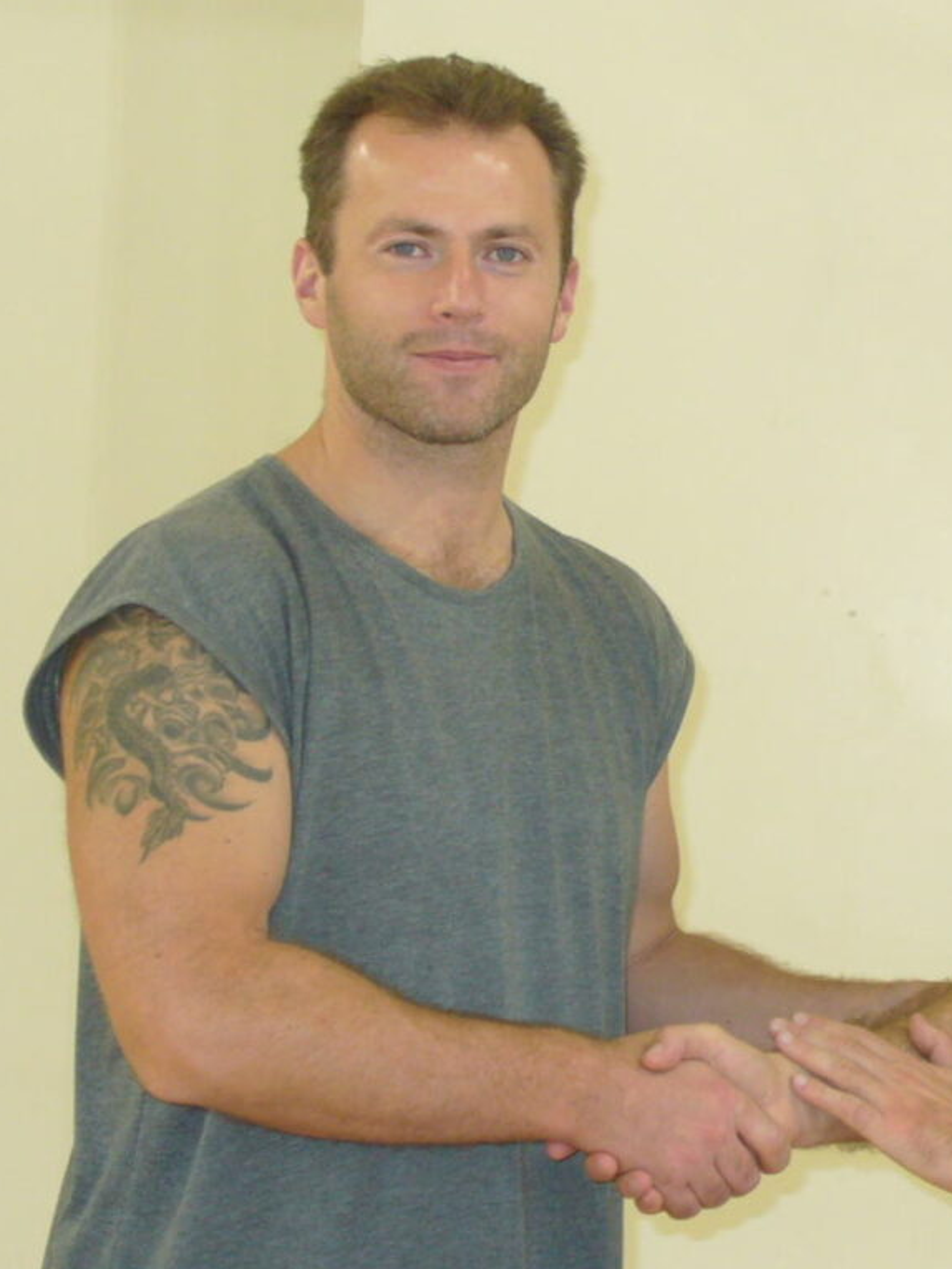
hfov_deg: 14.8
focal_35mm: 99
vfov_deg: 19.8
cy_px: 634
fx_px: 3629
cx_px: 841
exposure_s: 1/20
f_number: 3.1
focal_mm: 8.9
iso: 125
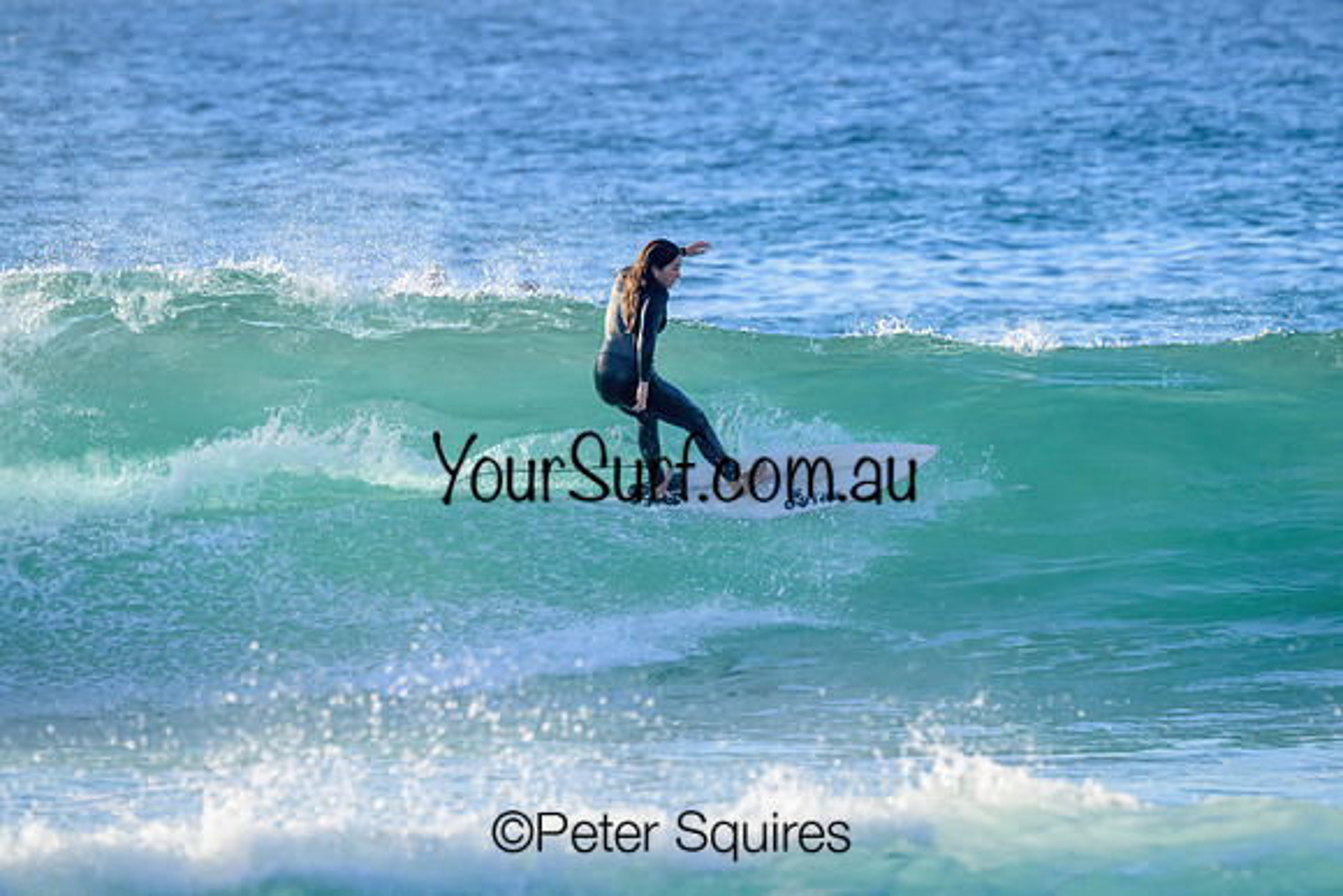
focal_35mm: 578
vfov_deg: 2.4
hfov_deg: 3.6
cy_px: 425
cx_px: 706
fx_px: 21567
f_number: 11
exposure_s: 1/2000
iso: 2500
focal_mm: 550
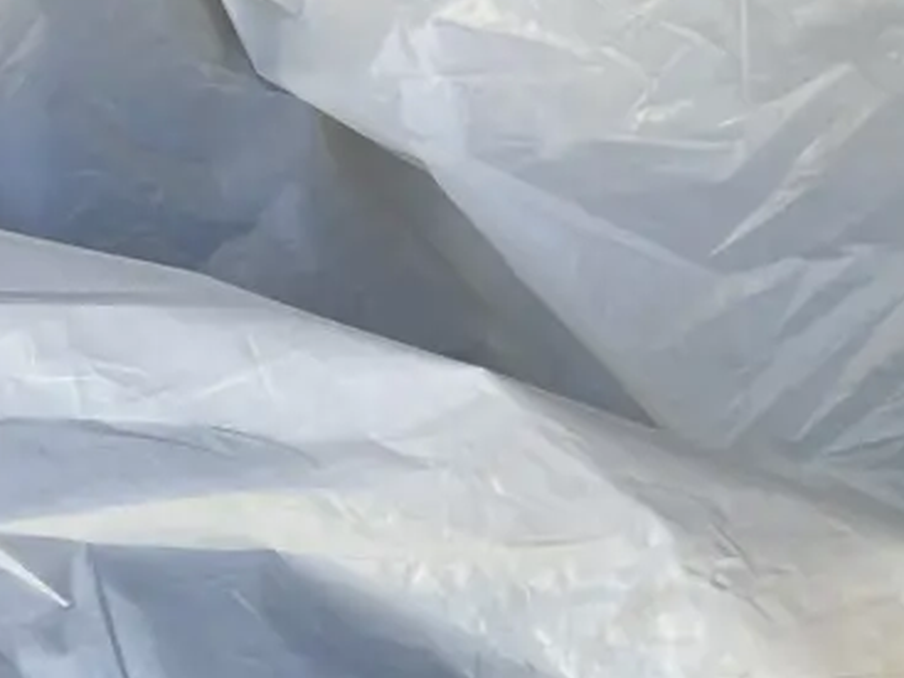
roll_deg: -0.2
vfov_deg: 10.9
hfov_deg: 13.6
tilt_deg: -42.5
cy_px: 207
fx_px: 3550
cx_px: -483
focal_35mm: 136
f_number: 1.5
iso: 50
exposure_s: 1/567
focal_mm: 5.7
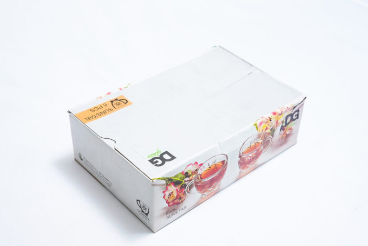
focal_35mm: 53
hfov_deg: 37.5
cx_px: 184
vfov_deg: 25.6
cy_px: 123
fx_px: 542
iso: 3200
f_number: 9
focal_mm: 53
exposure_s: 1/200
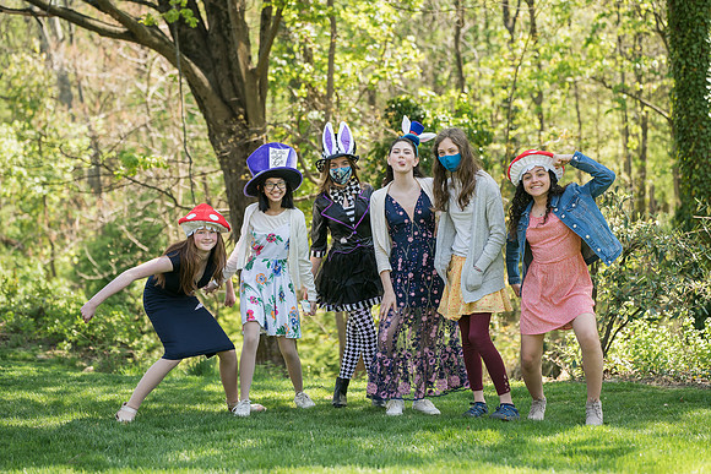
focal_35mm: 81
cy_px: 237
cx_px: 356
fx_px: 1600
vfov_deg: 16.9
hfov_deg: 25.1
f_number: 3.2
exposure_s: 1/320
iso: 100
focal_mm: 81
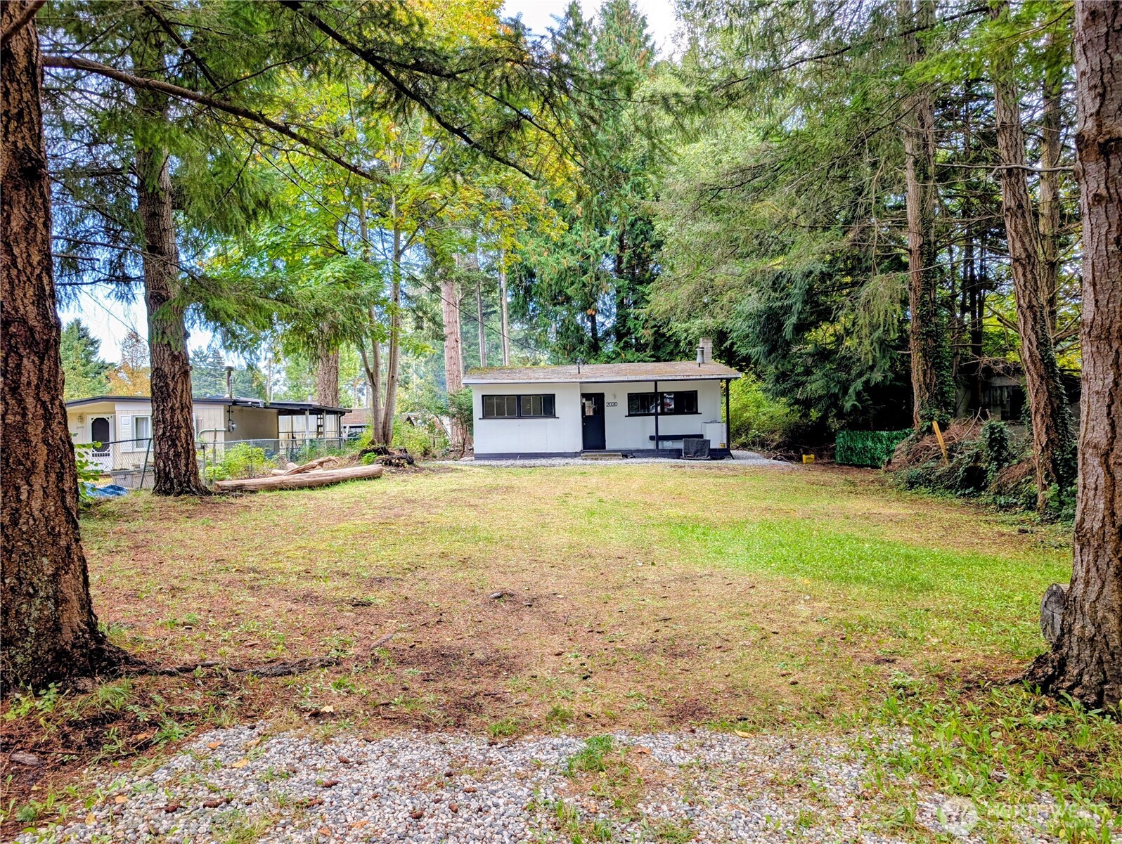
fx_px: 779
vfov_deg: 56.9
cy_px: 422
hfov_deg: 71.5
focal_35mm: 24
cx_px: 561
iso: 18
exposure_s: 1/130
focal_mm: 6.9
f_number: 1.68
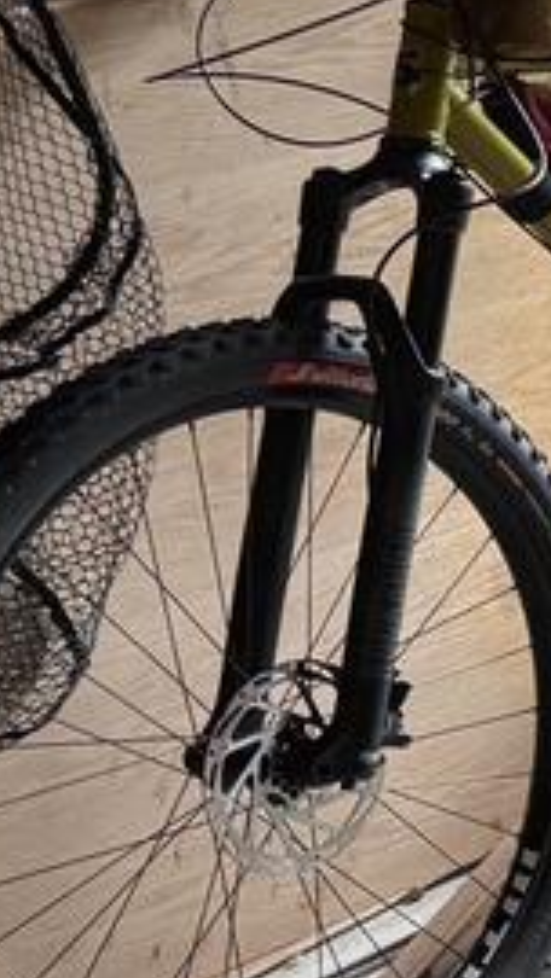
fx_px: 3764
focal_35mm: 145
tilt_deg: -11.4
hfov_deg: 7.0
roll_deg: -0.4
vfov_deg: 14.7
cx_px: 1972
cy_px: 136
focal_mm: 6.76
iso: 64
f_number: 1.78
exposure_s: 1/120
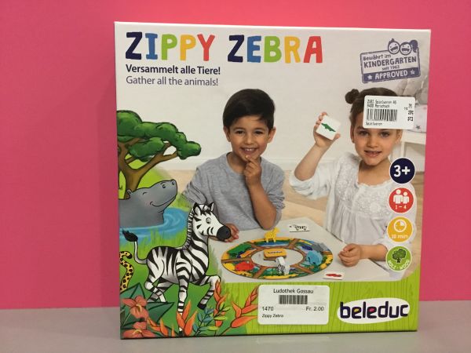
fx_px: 422
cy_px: 176
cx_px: 236
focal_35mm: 31
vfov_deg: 45.4
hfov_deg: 58.4
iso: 200
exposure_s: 1/25
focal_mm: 3.3
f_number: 2.4
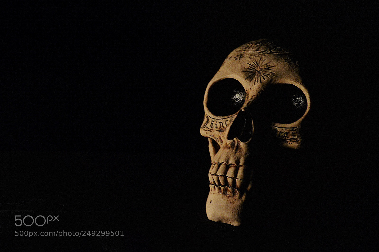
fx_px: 505
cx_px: 190
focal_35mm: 48
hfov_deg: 41.2
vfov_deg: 28.0
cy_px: 126
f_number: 5
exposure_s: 1/20
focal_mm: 32
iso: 1600
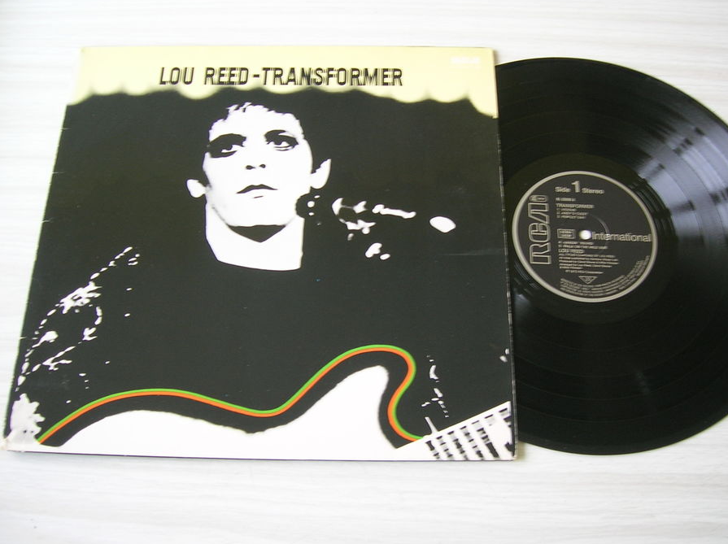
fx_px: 798
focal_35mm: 38
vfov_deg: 37.6
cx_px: 400
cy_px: 280
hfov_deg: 49.0
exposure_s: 1/11.2
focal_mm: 5.7
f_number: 2.9
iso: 50
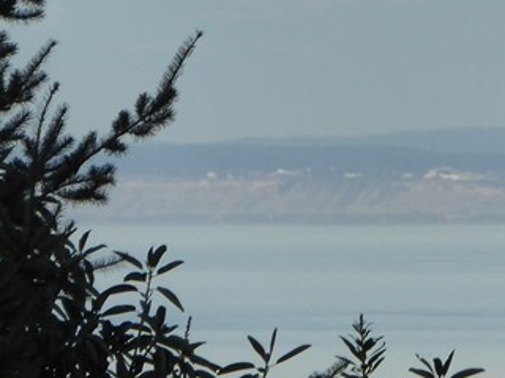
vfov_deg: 0.9
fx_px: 24144
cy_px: -139
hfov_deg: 1.2
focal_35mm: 1655
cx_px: 451
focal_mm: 83.4
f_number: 6
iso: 160
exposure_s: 1/320
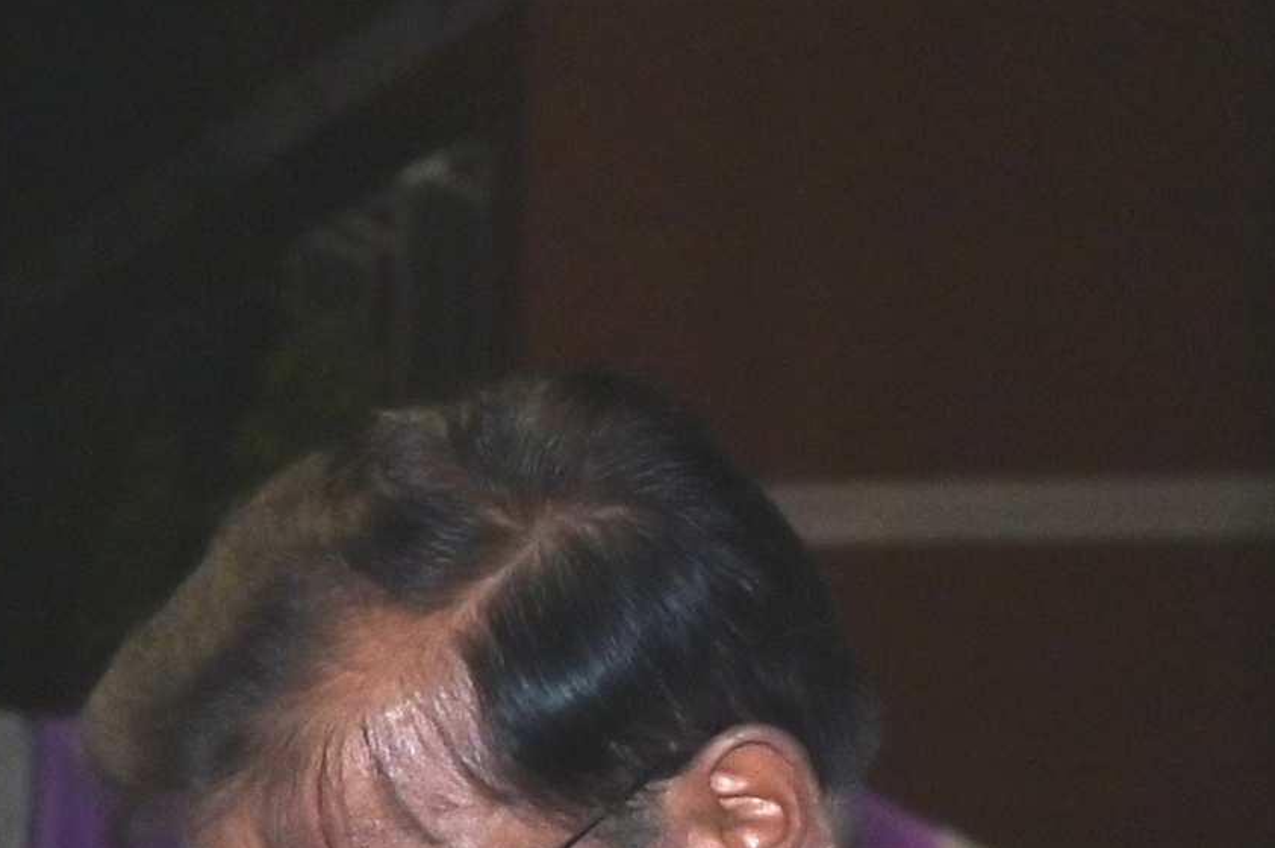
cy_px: 2144
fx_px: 8387
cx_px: -2343
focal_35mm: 237
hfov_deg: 7.7
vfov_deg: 5.6
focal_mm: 33
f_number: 5.6
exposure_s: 1/160
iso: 1000
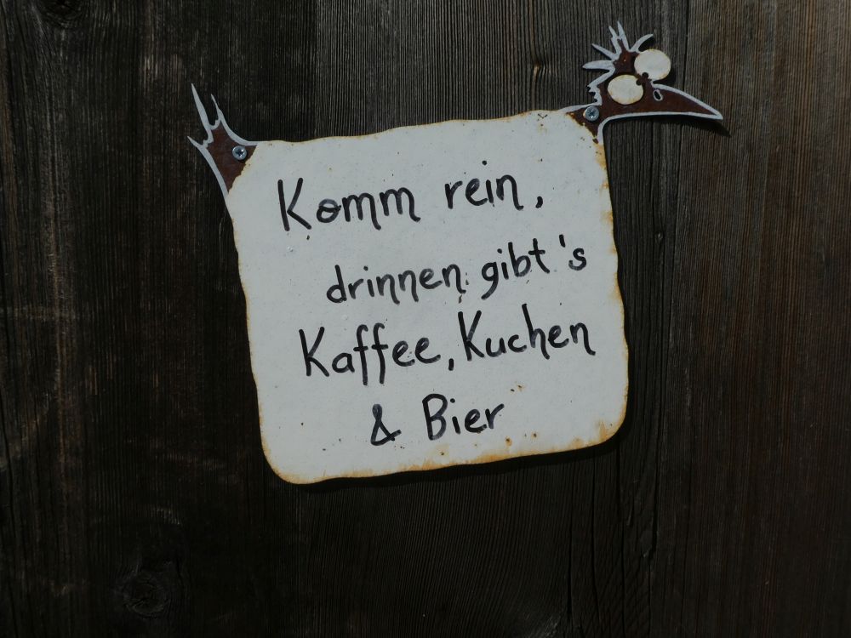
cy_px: 319
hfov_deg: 71.6
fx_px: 590
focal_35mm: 24
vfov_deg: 56.8
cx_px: 426
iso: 80
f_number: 7.1
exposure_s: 1/1000
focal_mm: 4.3
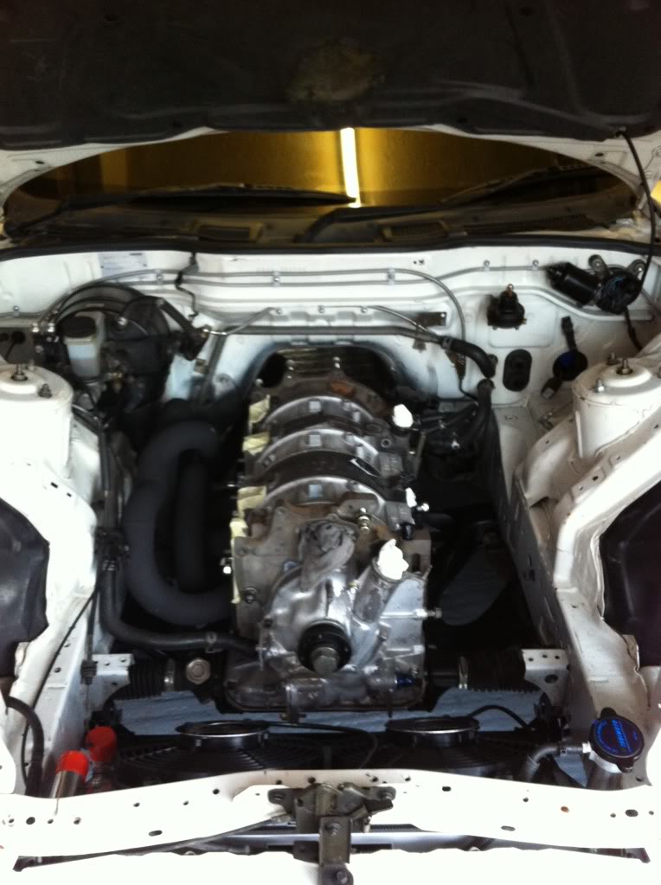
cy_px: 442
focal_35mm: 35
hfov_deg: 40.6
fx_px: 894
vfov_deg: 52.7
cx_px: 330
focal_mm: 3.9
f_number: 2.8
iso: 200
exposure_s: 1/15
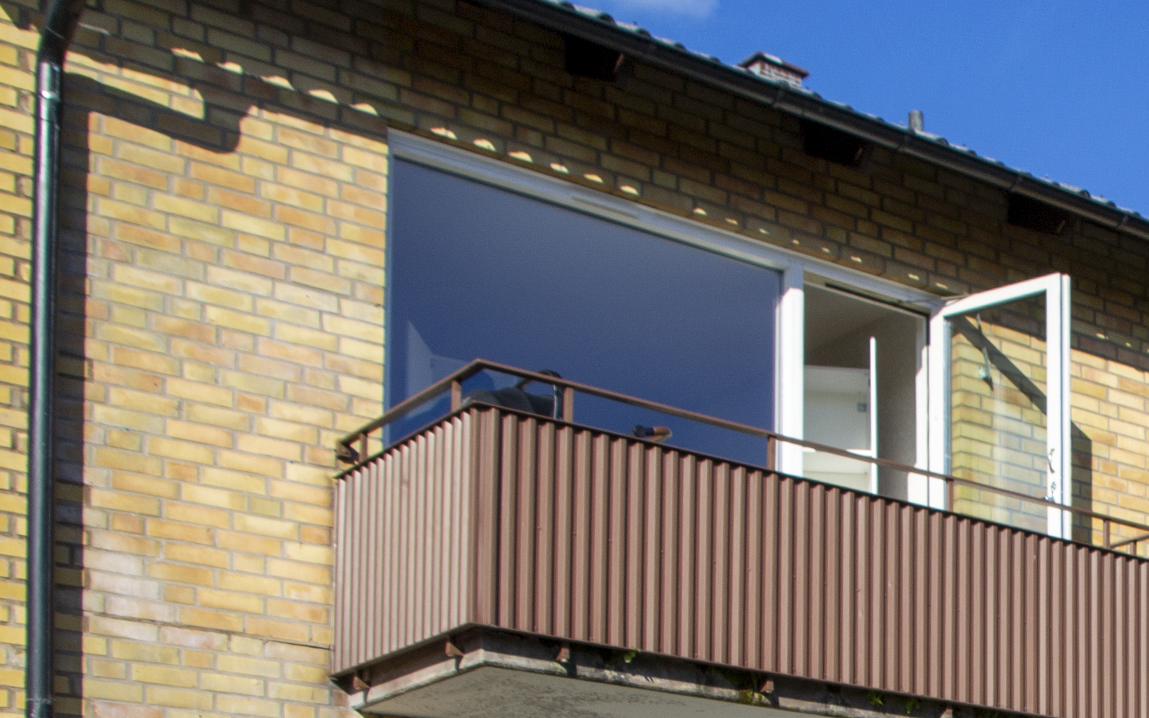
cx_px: 1281
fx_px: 1973
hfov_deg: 29.2
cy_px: 785
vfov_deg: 19.8
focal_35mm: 63
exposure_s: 1/250
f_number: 8
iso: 100
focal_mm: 18
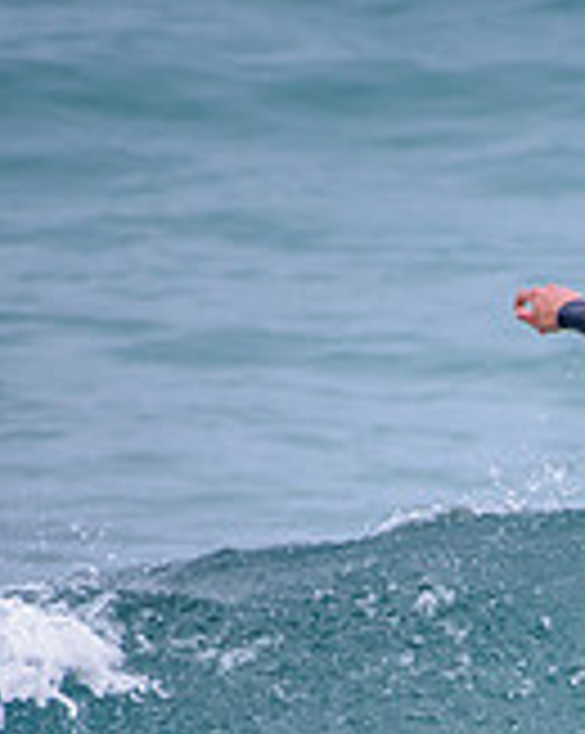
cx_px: 915
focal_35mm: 2047
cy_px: 856
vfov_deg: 0.9
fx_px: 44385
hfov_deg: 0.8
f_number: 5.6
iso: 180
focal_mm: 500
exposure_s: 1/2000
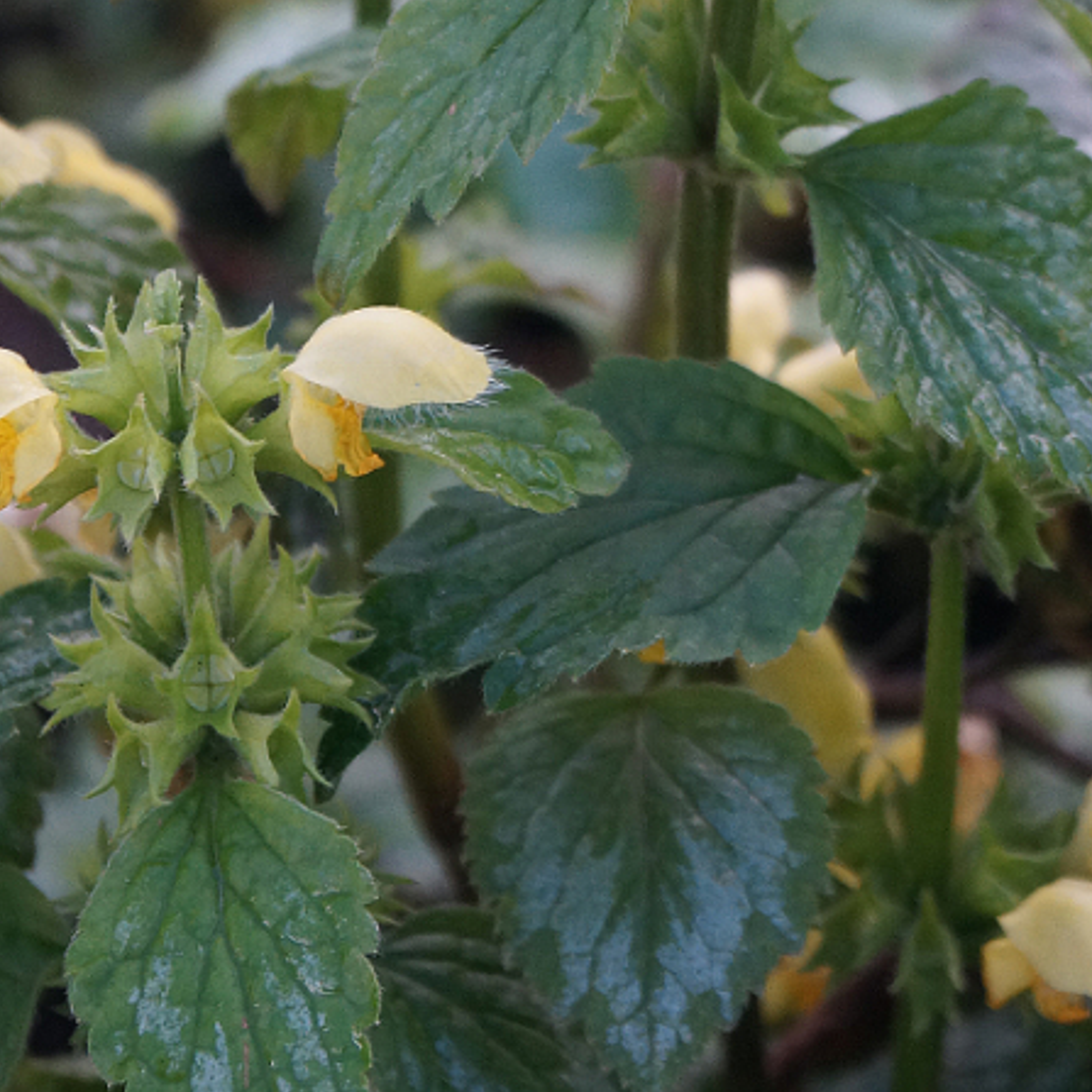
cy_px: 7
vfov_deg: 9.2
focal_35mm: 188
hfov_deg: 9.3
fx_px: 6715
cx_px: 662
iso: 800
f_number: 5.6
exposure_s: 1/160
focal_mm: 55
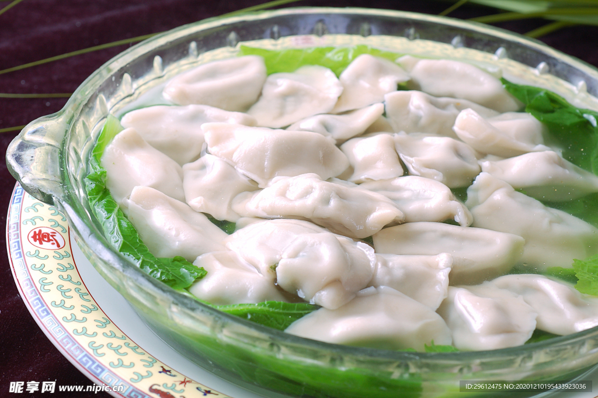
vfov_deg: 15.2
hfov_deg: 22.6
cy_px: 199
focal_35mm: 90
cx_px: 299
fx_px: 1494
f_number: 10
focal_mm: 60
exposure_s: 1/160
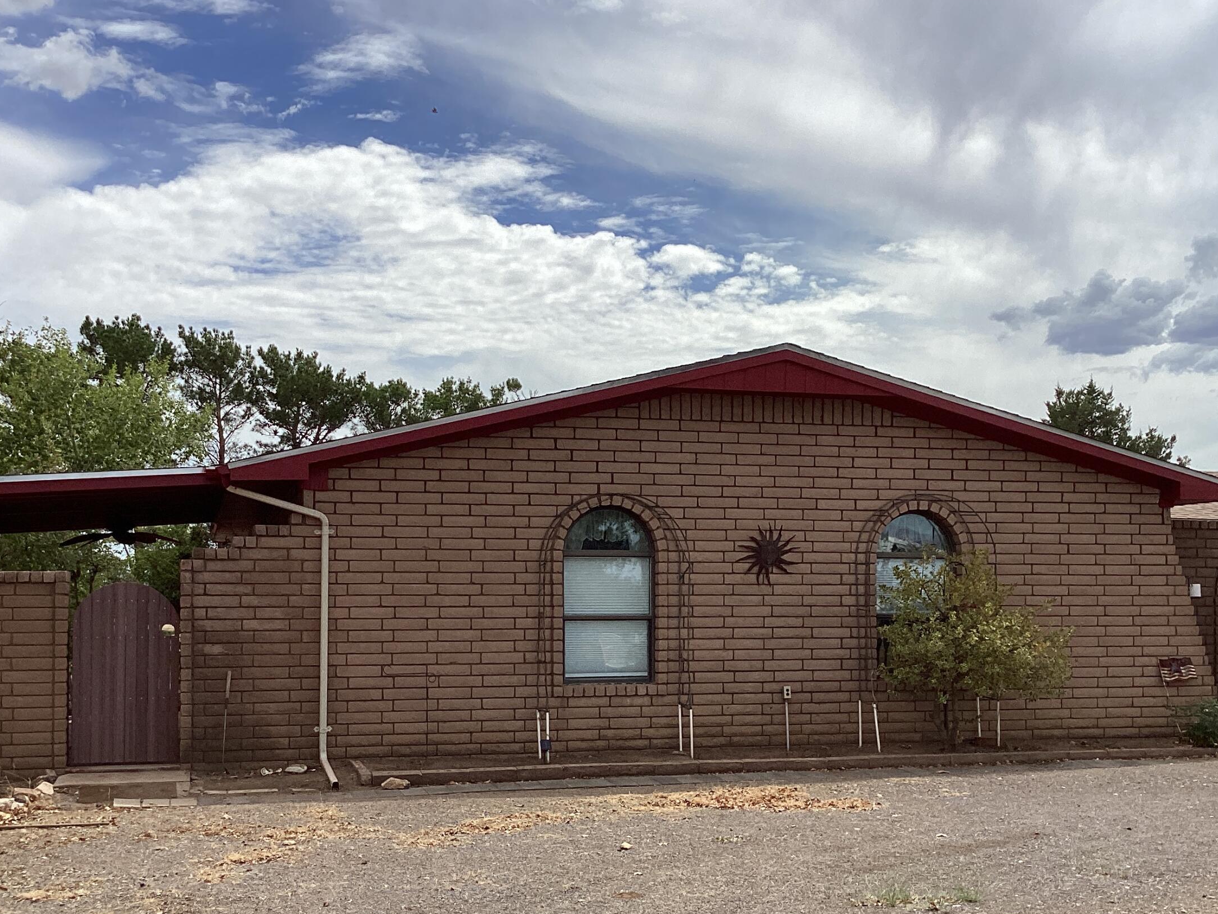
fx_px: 1513
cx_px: 614
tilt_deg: +0.8
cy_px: 589
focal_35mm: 43
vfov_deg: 33.4
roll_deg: +1.0
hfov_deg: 43.9
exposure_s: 1/2146
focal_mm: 3.3
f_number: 2.4
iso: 25
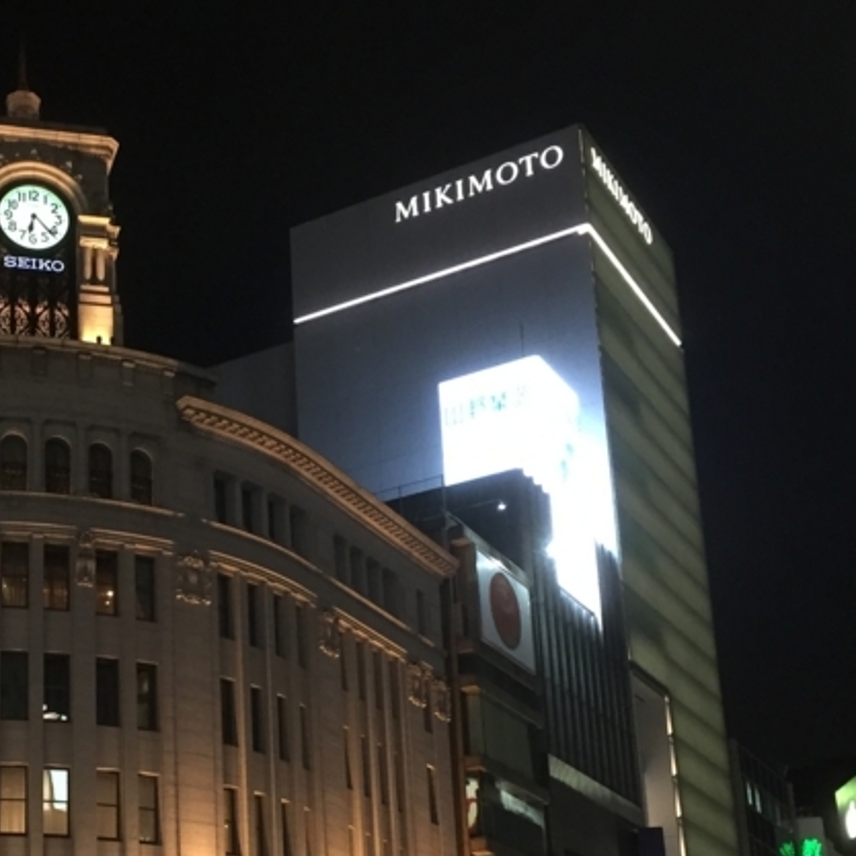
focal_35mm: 63
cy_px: 710
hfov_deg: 26.5
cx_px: 111
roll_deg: +0.7
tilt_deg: +17.4
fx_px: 1763
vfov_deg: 26.7
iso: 125
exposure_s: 1/30
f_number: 2.2
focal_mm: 4.15
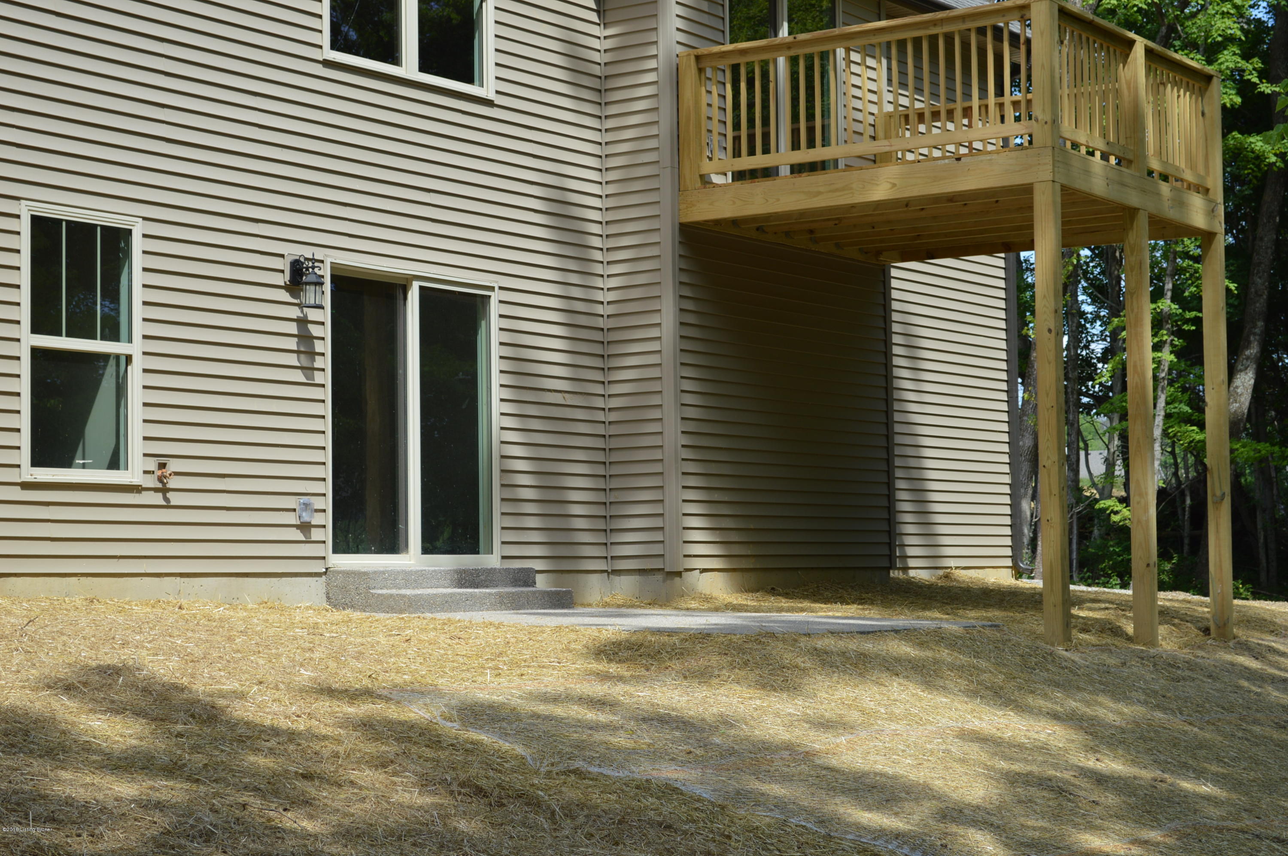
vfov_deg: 20.1
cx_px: 644
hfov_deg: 29.9
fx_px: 2413
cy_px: 428
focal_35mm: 68
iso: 100
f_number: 7.1
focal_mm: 45
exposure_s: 1/250
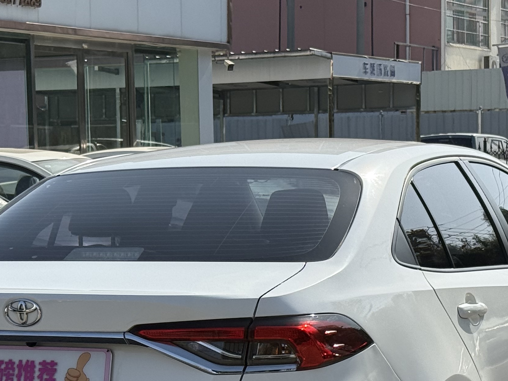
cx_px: 220
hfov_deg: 16.8
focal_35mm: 117
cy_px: 324
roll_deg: +1.0
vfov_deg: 12.6
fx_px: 1717
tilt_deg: -6.4
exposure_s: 1/7143
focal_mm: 6.76
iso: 64
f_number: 1.78
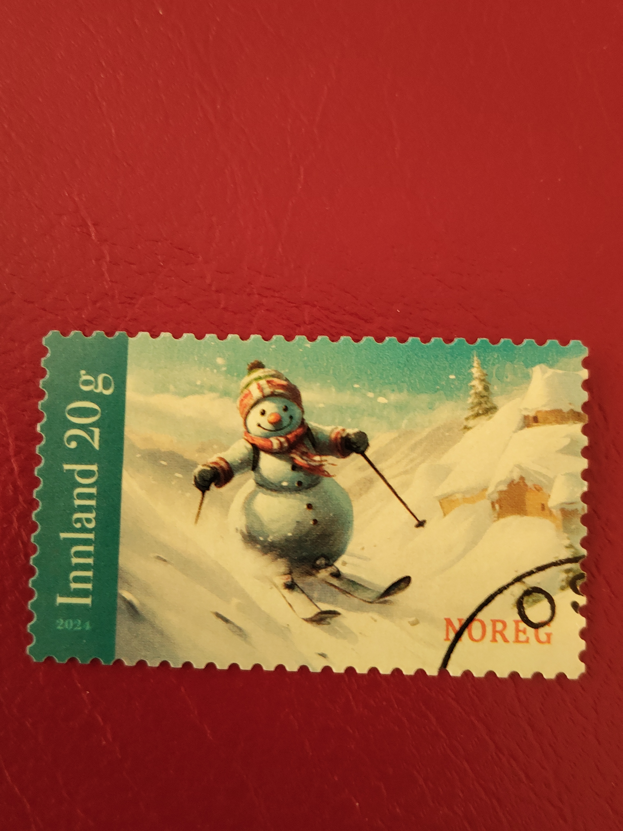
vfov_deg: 52.6
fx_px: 840
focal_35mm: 35
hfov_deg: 40.7
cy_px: 416
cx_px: 312
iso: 834
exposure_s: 1/20
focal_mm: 4.15
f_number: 1.8
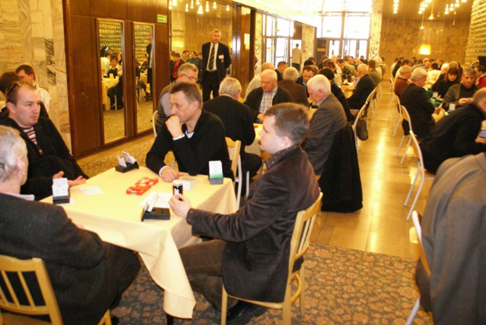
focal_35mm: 30
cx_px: 243
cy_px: 162
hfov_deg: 61.9
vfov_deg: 43.7
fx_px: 405
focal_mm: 20
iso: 1600
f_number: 4
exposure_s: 1/20
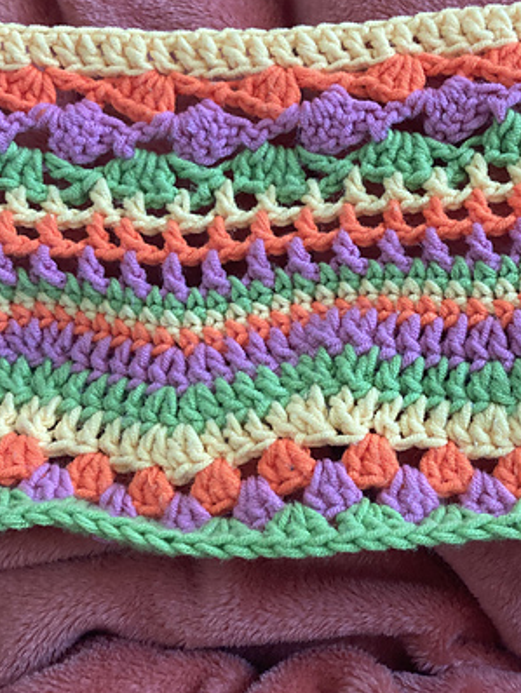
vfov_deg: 41.9
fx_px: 902
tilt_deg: -76.9
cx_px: 354
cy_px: 280
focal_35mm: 45
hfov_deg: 31.9
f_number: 1.8
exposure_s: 1/60
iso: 200
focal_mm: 3.99
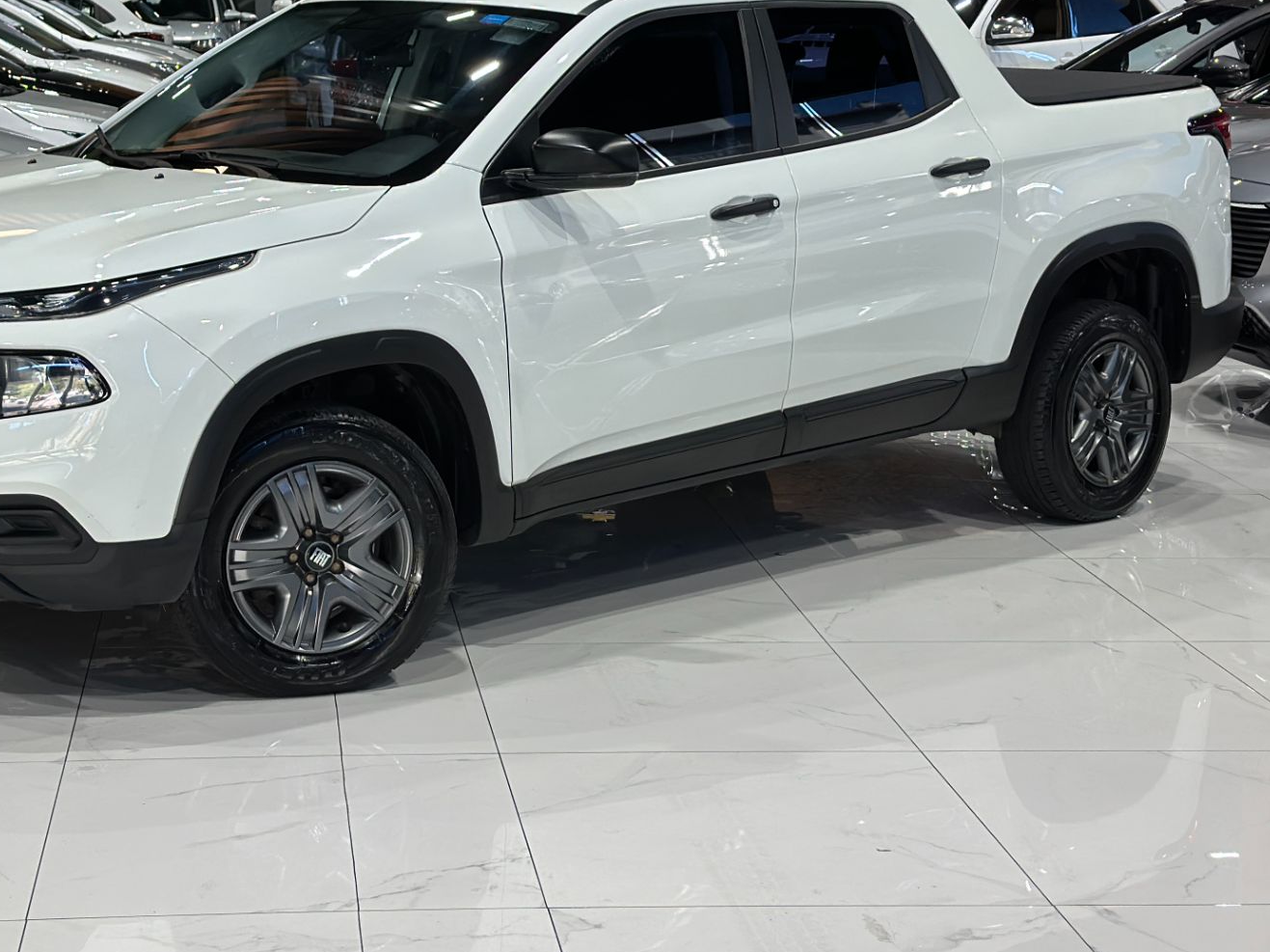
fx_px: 2567
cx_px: 471
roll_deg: -0.3
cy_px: 303
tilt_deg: -7.4
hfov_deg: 27.7
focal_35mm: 70
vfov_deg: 20.9
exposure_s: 1/120
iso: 100
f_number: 1.78
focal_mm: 6.86
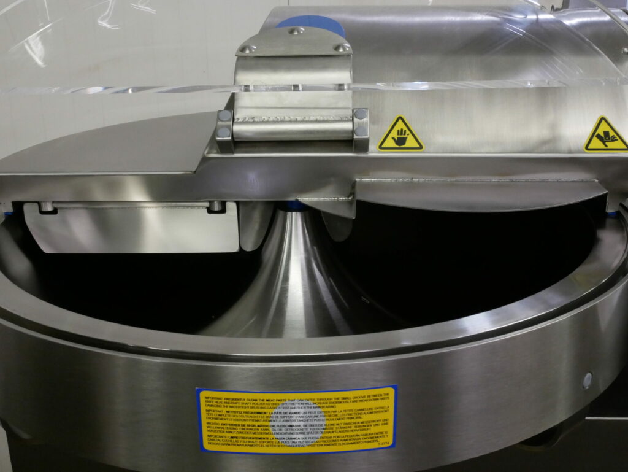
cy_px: 236
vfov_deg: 34.4
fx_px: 762
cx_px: 314
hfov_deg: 44.8
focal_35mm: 42
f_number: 10
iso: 3200
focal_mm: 21
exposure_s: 1/40
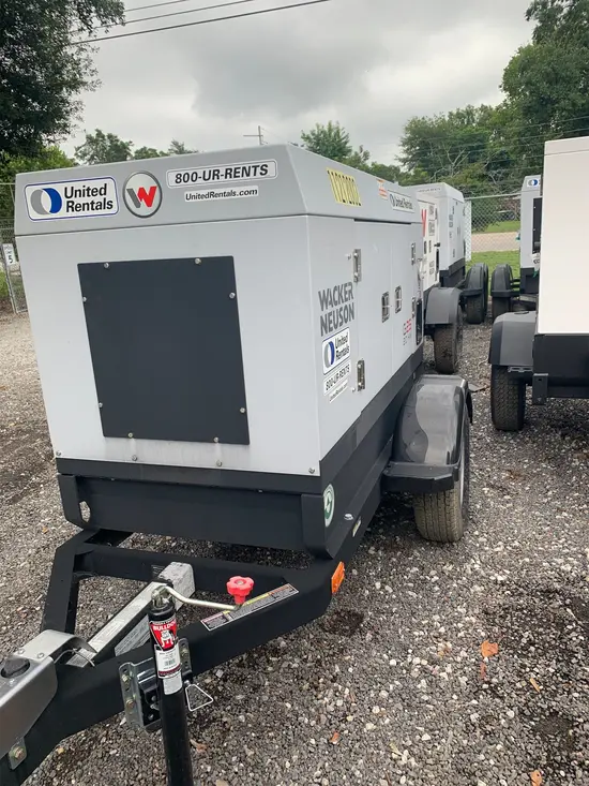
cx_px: 294
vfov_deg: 67.3
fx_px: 590
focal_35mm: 26
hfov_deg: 53.1
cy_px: 393
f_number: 1.8
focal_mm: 4.25
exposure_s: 1/303
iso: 25
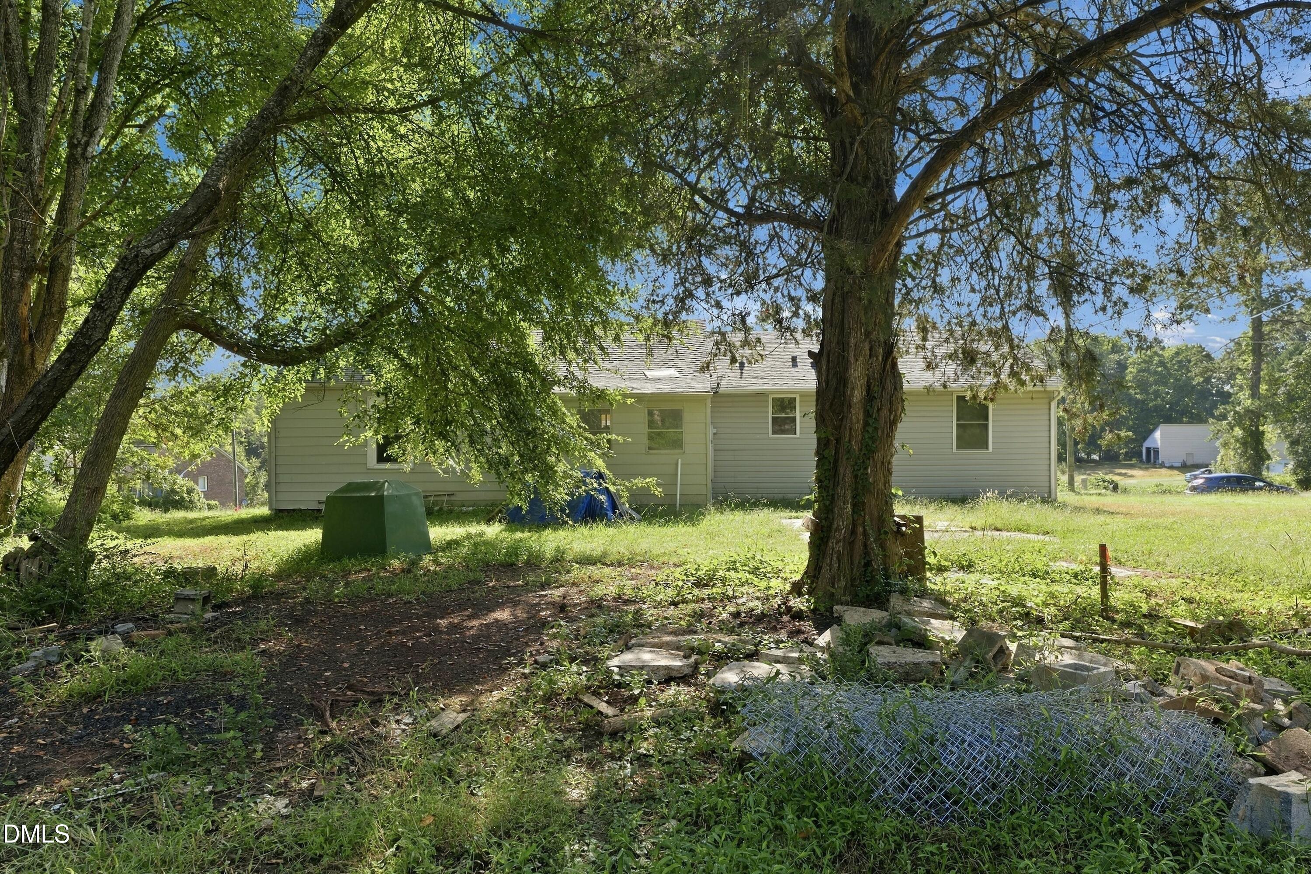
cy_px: 437
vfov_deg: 53.1
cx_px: 656
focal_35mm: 24
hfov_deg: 73.7
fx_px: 874
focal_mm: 24
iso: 400
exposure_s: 1/200
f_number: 7.1
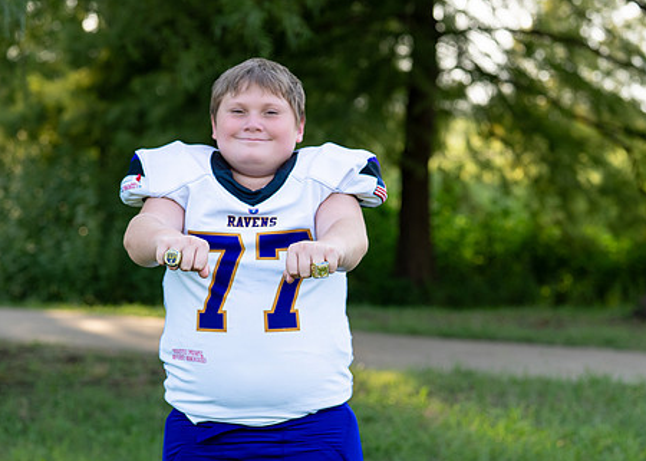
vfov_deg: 13.5
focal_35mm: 106
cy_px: 251
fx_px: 1944
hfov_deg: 18.9
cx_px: 282
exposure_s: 1/500
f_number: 2.5
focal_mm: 50
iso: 100
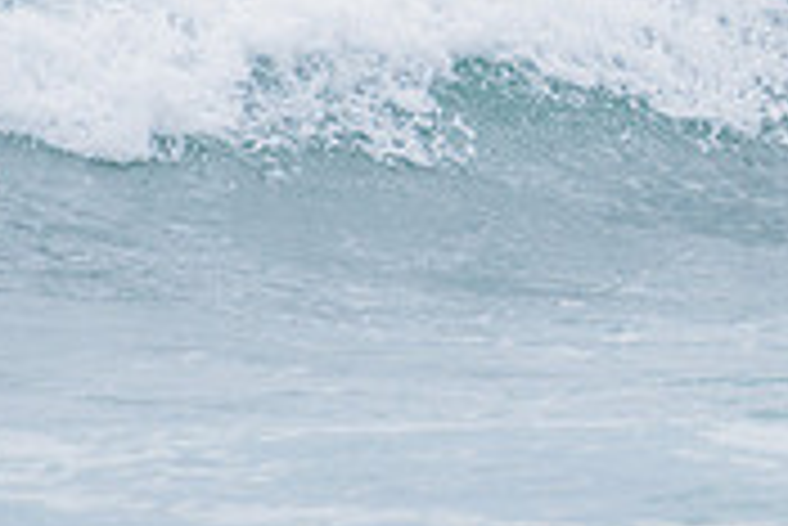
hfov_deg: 1.0
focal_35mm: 2031
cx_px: 1307
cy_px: -55
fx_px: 44492
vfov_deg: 0.7
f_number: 5.6
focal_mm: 500
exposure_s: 1/2000
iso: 1000
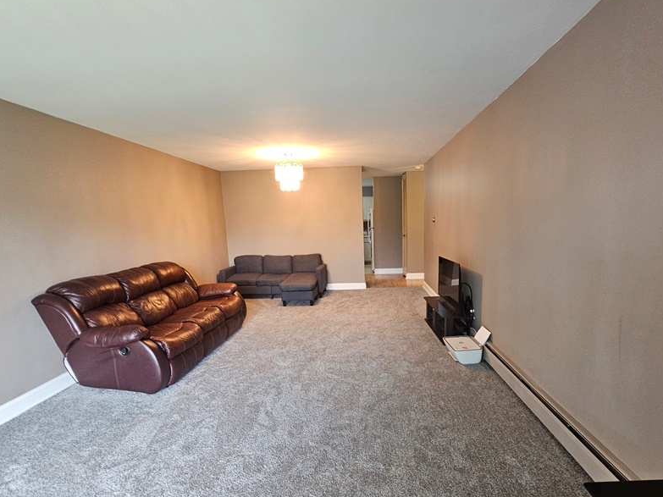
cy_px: 287
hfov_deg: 90.9
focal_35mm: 17
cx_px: 351
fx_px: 326
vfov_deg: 74.2
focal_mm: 2.2
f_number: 2.2
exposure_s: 1/30
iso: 320
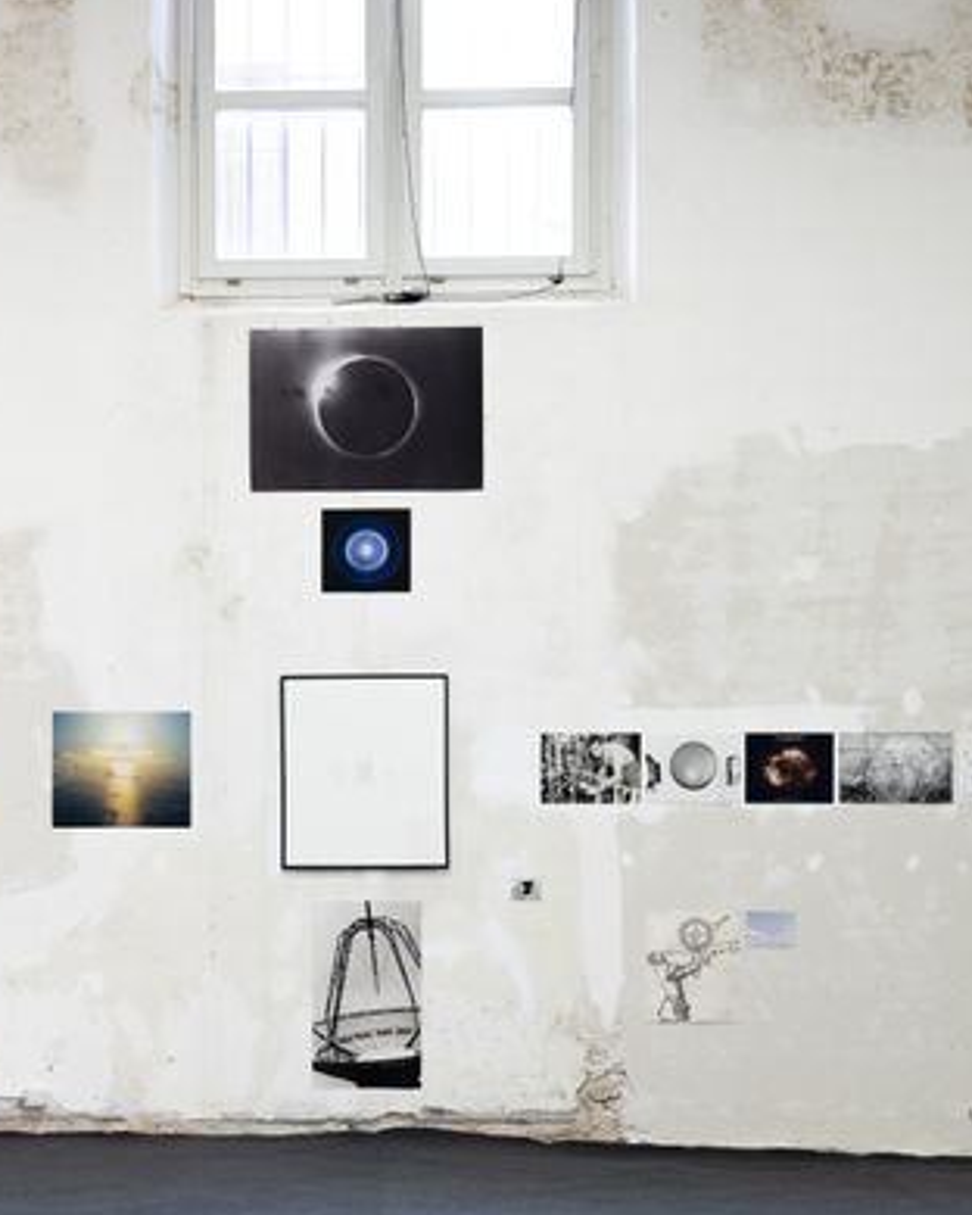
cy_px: 798
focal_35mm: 70
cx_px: 403
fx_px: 2517
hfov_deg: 21.8
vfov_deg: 27.0
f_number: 7.1
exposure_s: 1/8
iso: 250
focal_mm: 35
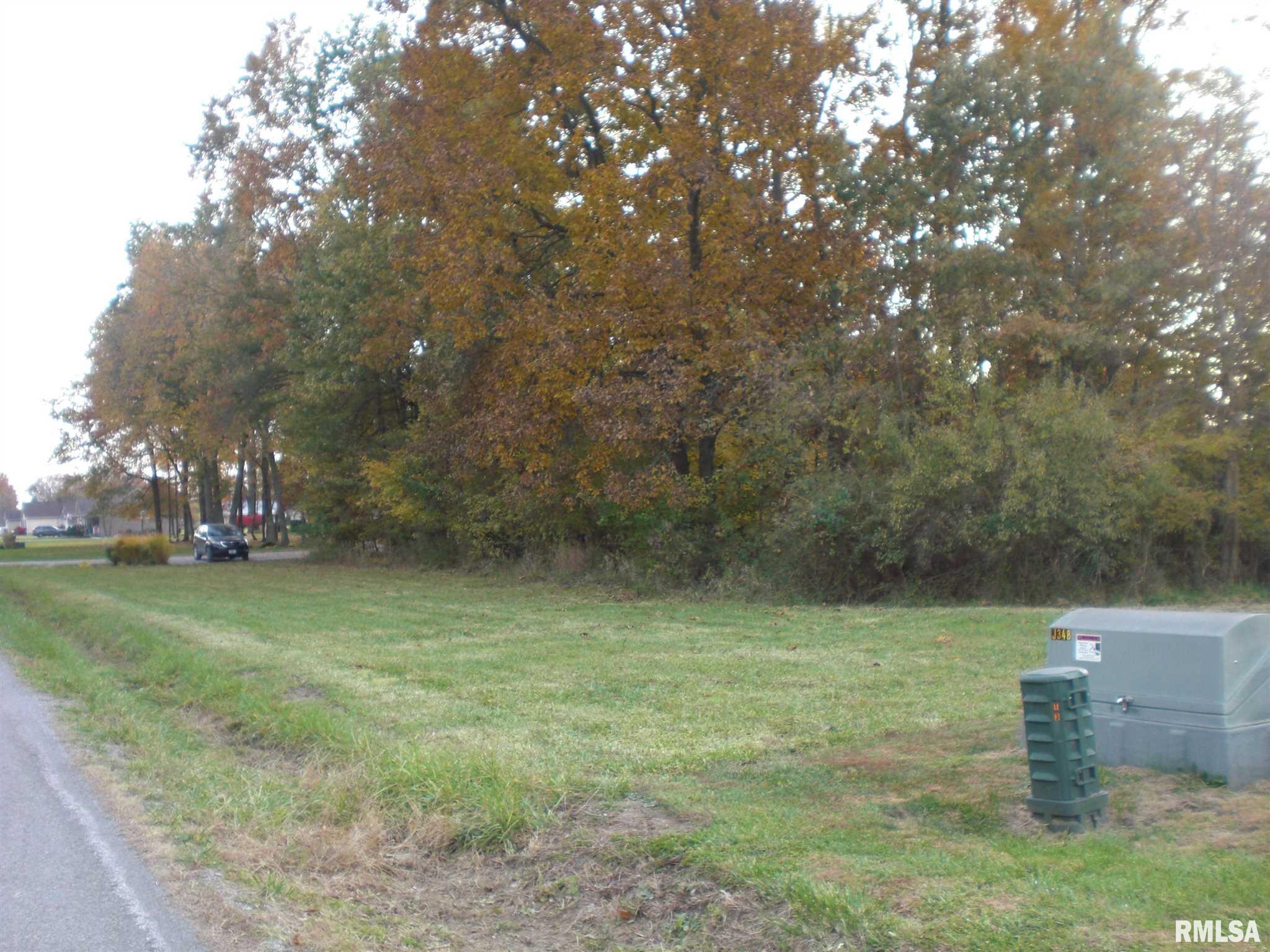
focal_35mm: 38
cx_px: 635
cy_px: 476
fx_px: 1394
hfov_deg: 49.0
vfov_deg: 37.7
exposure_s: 1/125
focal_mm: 6.3
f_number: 3.1
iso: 100
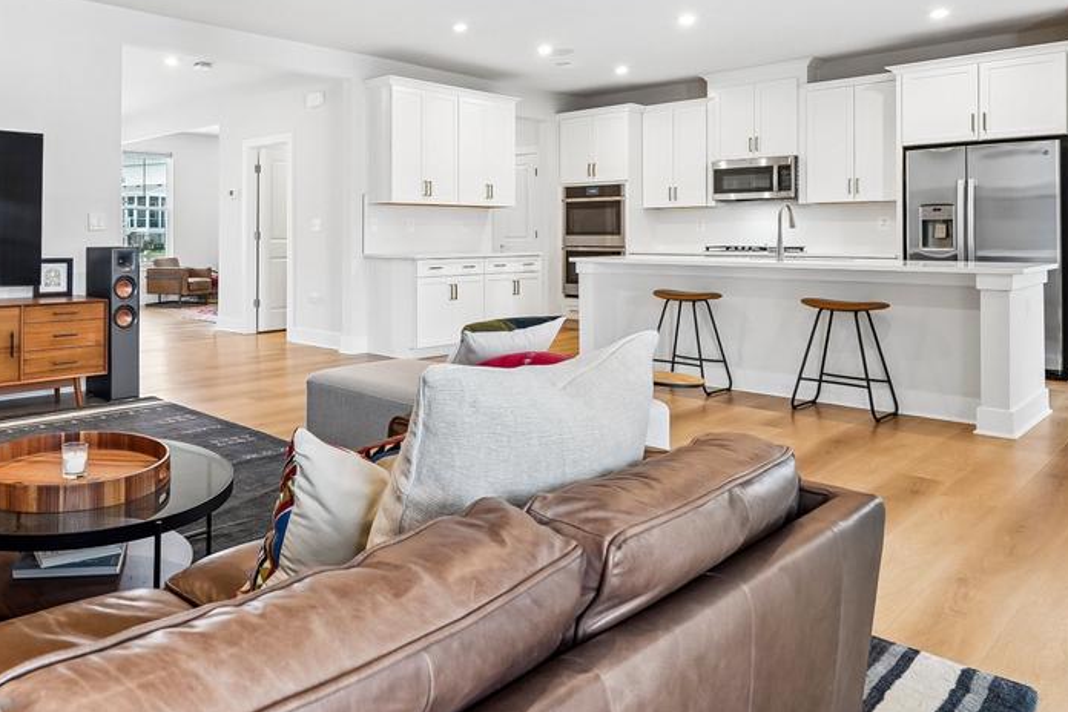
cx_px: 304
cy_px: 283
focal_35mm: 25
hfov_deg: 68.1
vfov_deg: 50.9
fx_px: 742
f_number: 8
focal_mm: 17
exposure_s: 1/20
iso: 640
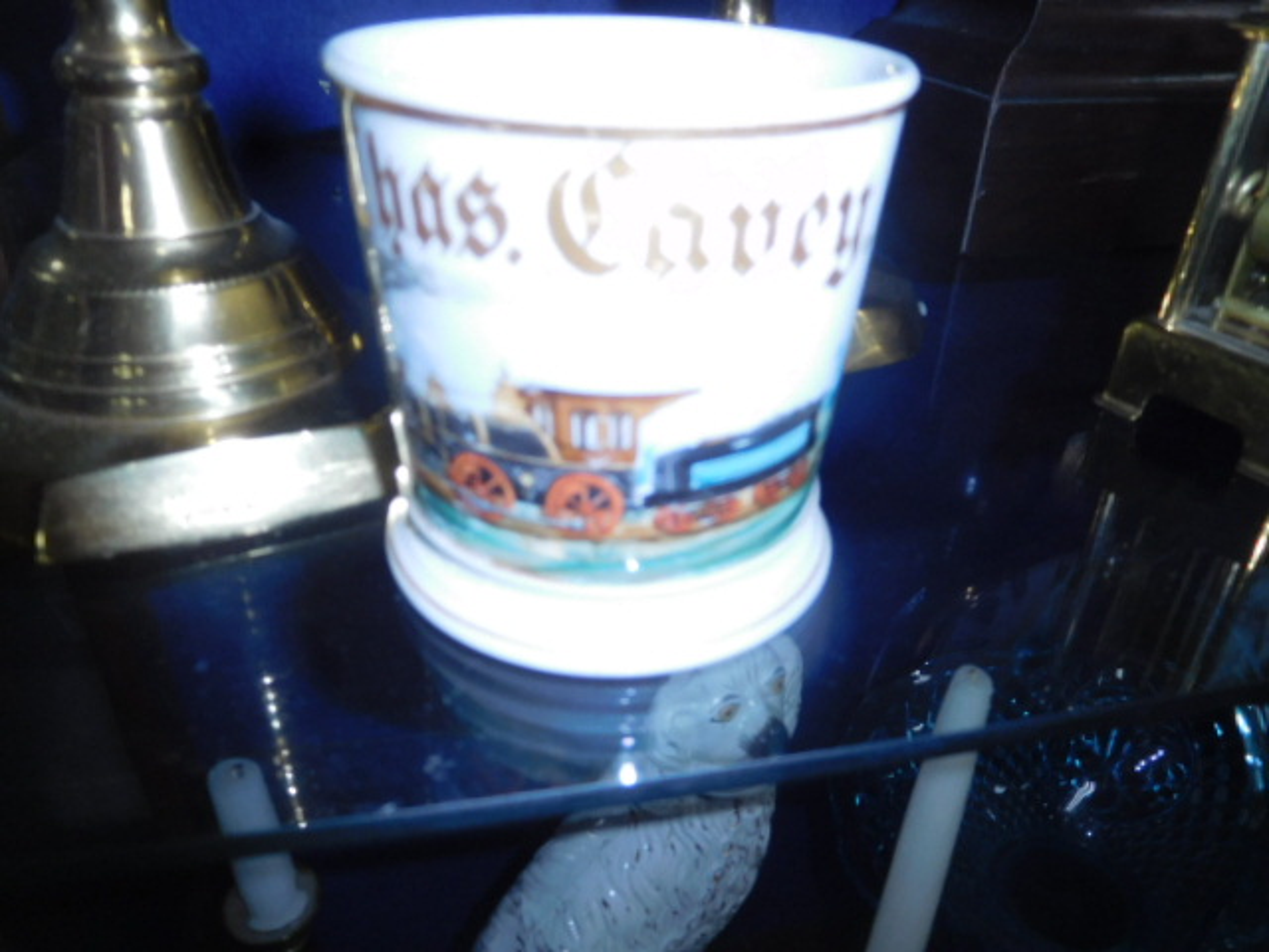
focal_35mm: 25
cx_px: 634
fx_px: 916
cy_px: 476
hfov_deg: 69.4
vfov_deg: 54.9
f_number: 3.4
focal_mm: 4.5
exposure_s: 1/30
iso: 160
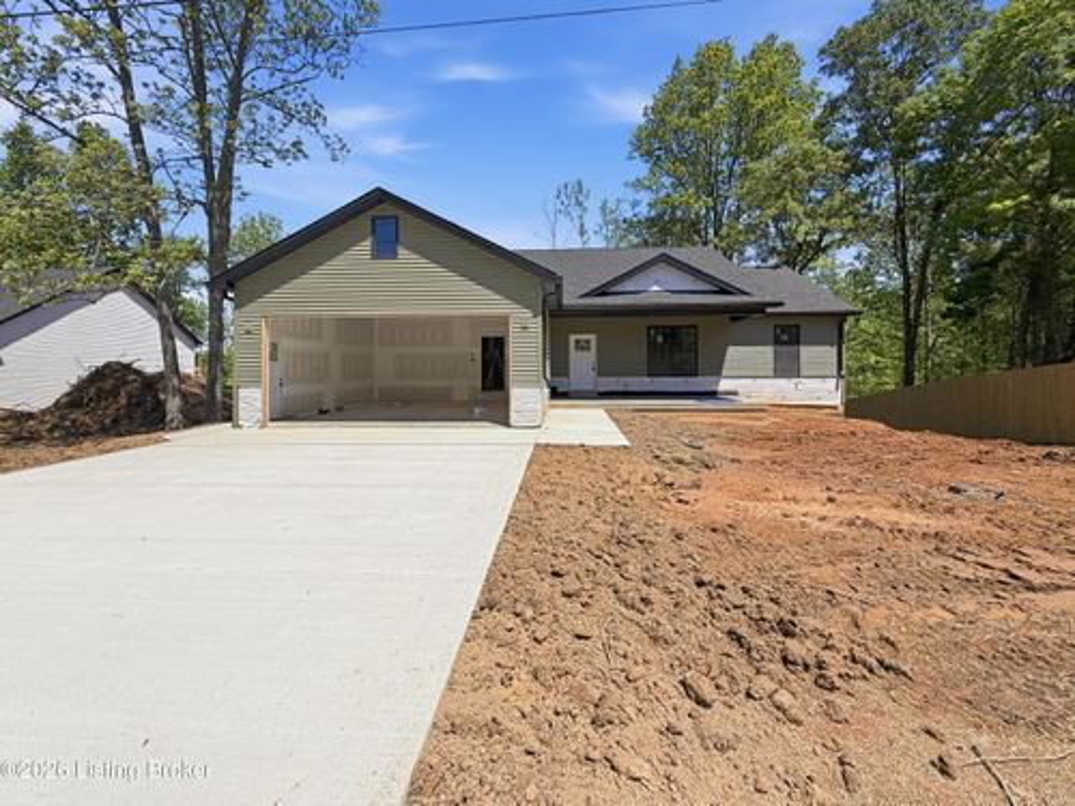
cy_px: 403
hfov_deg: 102.1
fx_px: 435
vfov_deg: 85.7
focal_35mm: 14
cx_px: 538
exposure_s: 1/1339
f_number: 2.2
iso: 20
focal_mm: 2.2
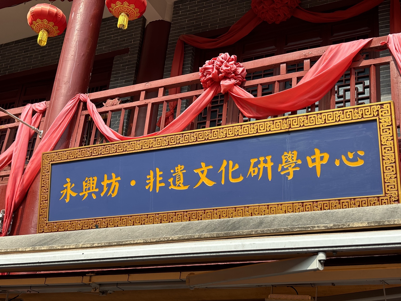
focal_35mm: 52
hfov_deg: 36.8
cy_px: 150
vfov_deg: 28.0
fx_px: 602
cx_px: 200
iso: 32
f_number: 1.6
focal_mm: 5.96
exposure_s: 1/1344
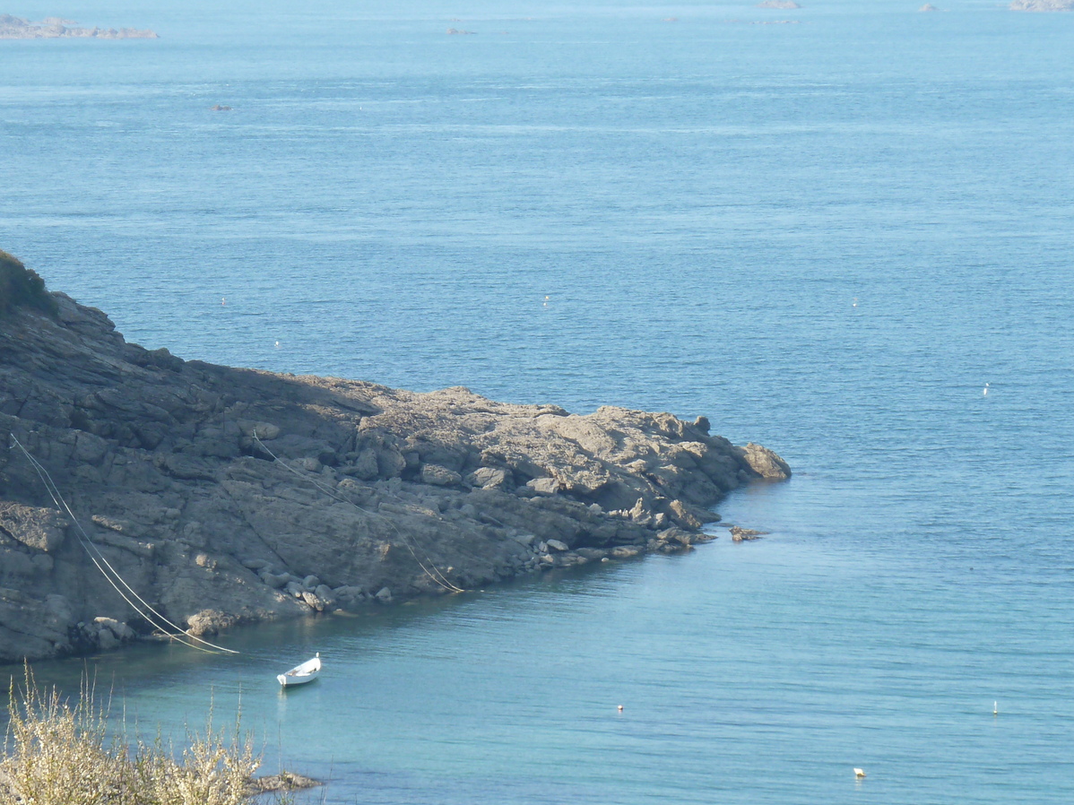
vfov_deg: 8.1
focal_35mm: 183
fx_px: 5677
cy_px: 406
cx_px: 402
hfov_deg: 10.8
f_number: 4.5
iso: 80
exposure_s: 1/200
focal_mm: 22.5
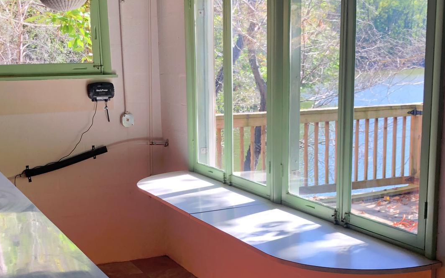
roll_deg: +1.7
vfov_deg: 22.5
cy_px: 206
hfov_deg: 35.7
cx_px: 214
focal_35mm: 57
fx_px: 691
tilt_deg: -13.7
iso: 32
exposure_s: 1/120
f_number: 1.8
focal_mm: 4
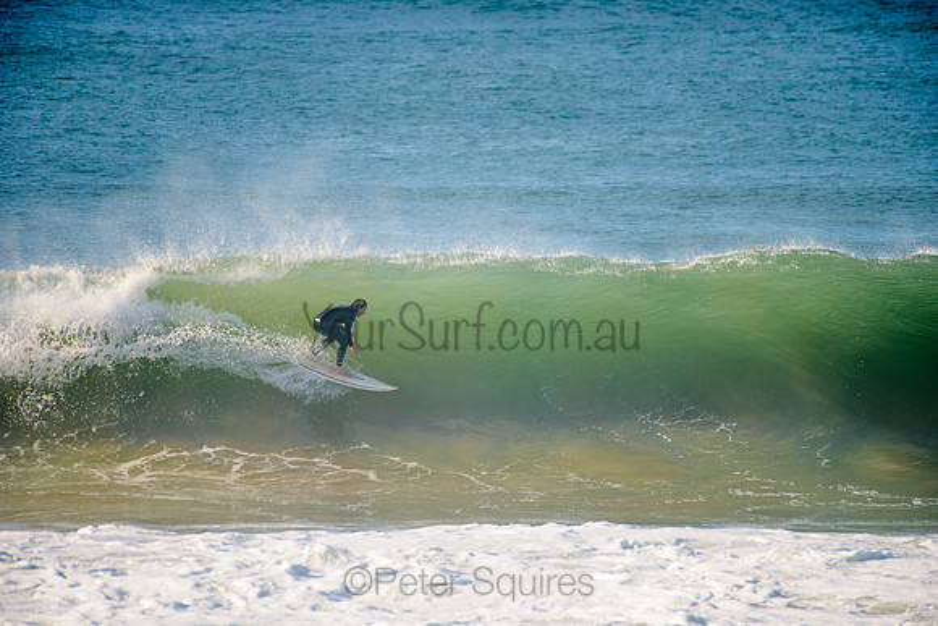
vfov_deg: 2.8
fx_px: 13030
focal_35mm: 500
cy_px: 313
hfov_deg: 4.1
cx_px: 469
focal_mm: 500
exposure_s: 1/1600
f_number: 5.6
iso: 250
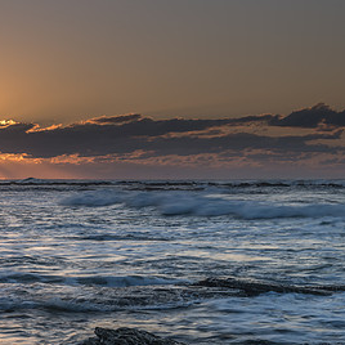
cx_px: 0
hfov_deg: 16.0
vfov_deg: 16.2
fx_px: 1207
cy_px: 221
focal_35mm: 107
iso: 31
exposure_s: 1/8
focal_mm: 55
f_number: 11
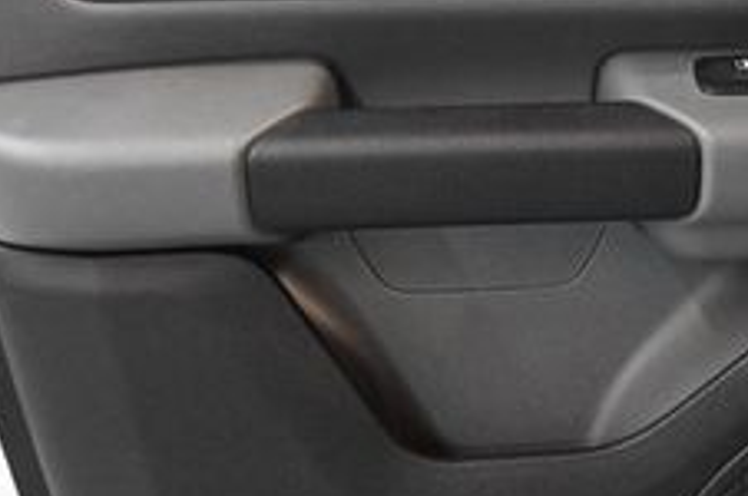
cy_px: 321
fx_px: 1764
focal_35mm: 85
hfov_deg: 23.1
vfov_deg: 16.0
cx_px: 728
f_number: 3.5
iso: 3200
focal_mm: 20
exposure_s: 1/80
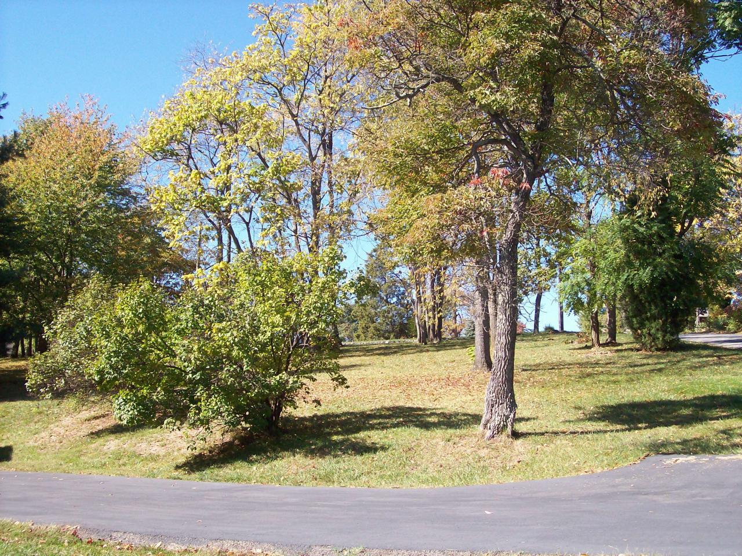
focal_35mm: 45
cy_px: 278
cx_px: 371
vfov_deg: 32.2
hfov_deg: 42.1
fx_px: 964
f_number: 3
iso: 80
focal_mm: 7.6
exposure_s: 1/596
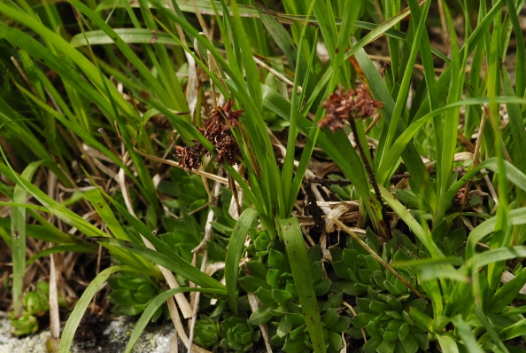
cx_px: 249
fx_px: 2512
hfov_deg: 12.0
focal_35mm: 172
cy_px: 204
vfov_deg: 8.0
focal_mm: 85
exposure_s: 1/160
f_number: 6.3
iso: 100
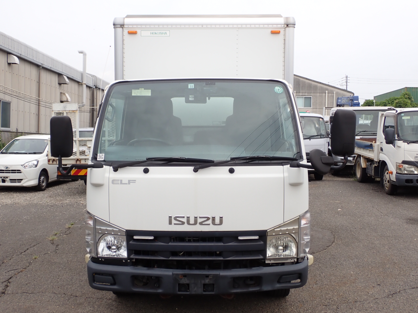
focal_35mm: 38
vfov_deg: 37.7
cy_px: 156
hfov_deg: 49.0
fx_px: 459
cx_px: 209
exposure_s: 1/500
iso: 100
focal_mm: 6.83
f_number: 3.5
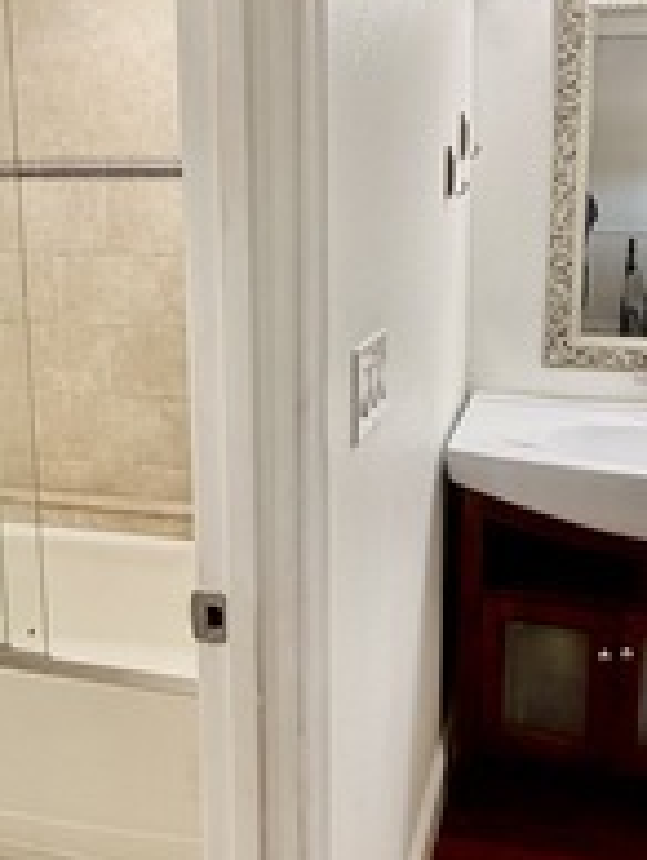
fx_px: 895
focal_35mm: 36
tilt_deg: -8.8
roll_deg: -0.7
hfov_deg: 39.7
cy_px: 337
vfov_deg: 50.9
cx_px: 361
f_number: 2.2
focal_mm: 2.22
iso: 160
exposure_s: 1/120
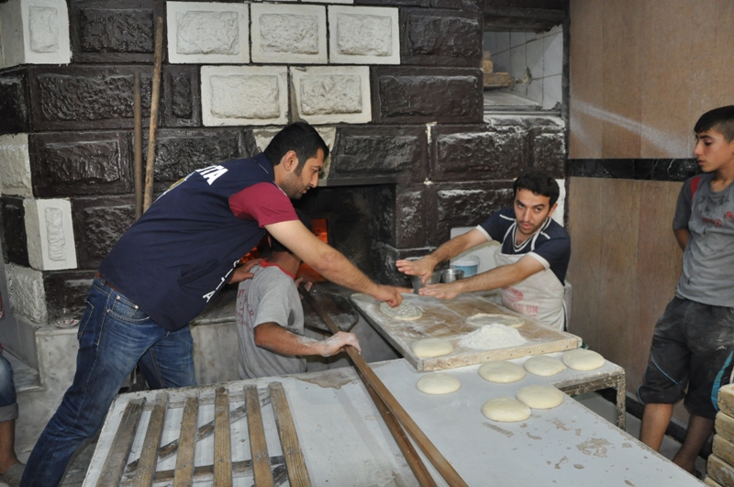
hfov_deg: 67.5
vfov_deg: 47.8
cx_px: 367
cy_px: 244
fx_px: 550
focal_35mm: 27
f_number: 3.5
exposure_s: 1/60
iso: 800
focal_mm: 18
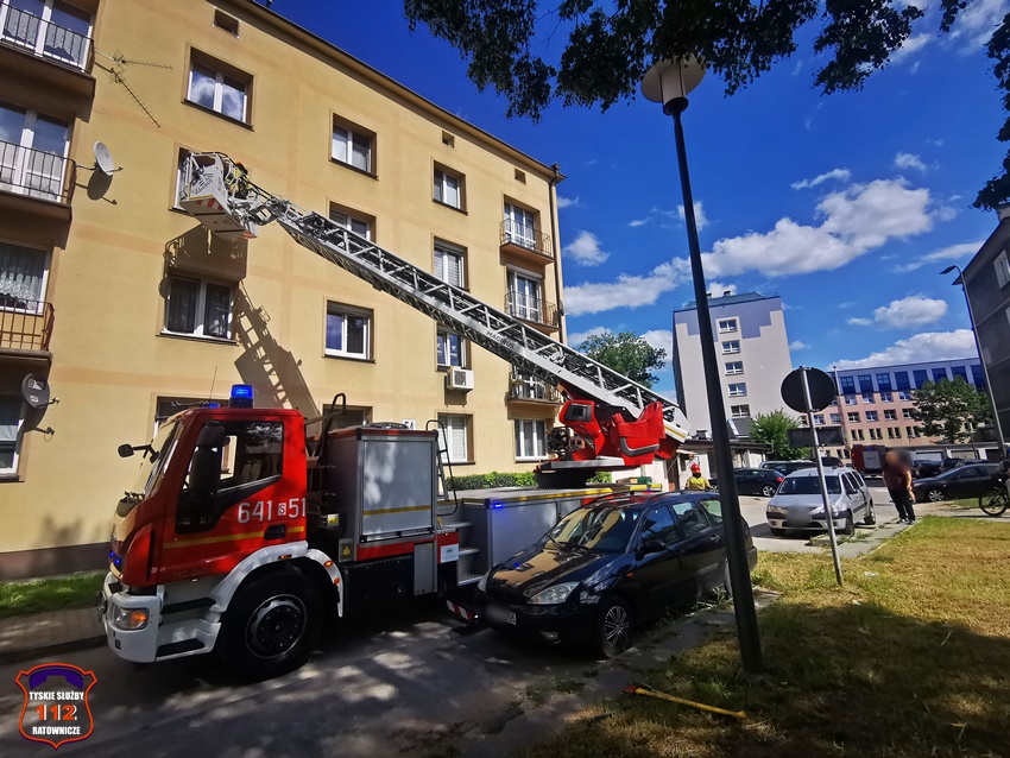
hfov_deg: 94.5
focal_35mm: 16
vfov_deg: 78.1
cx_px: 505
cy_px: 379
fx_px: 467
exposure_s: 1/1946
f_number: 2.2
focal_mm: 2.35
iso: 50
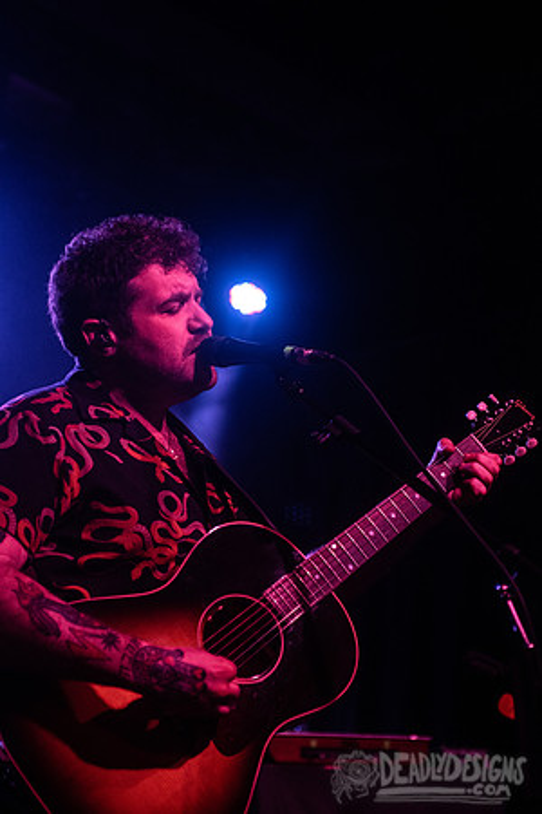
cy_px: 407
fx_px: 1581
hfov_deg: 19.5
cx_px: 271
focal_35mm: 70
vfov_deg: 28.8
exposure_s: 1/250
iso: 2500
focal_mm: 70
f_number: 3.2
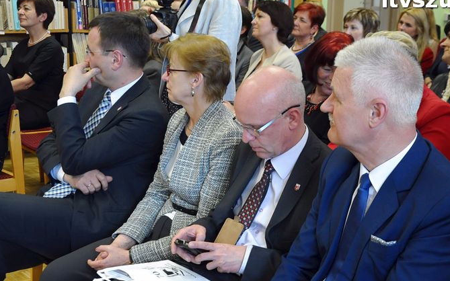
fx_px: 809
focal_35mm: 66
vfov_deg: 19.7
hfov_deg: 31.1
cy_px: 169
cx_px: 248
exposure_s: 1/80
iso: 1600
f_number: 4.5
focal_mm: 34
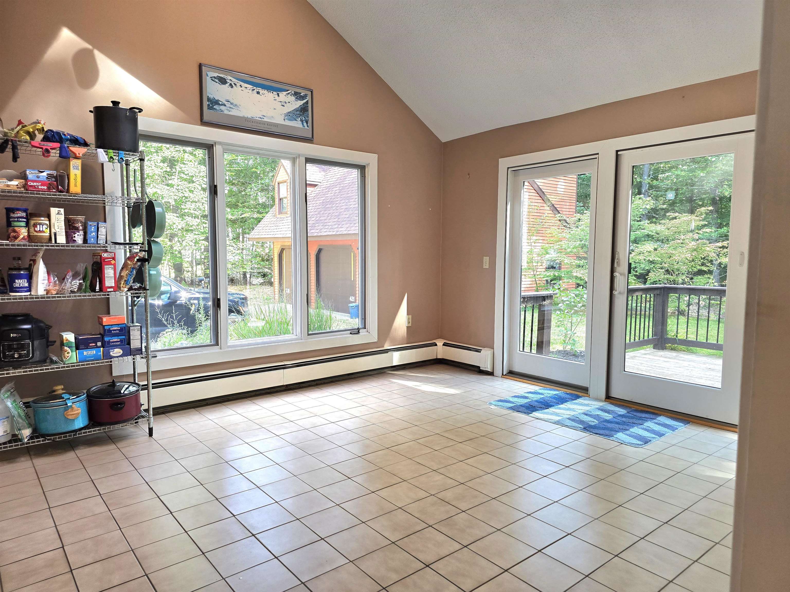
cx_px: 395
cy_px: 296
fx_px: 525
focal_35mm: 23
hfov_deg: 73.9
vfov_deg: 58.9
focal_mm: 6.3
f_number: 1.7
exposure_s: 1/120
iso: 125
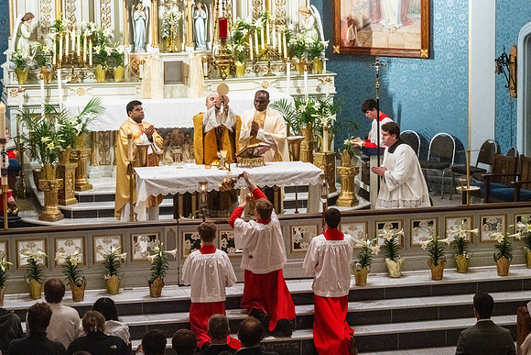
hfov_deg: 17.8
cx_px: 266
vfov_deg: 11.9
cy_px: 178
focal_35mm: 115
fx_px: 1697
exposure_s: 1/60
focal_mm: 115
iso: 5000
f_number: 16
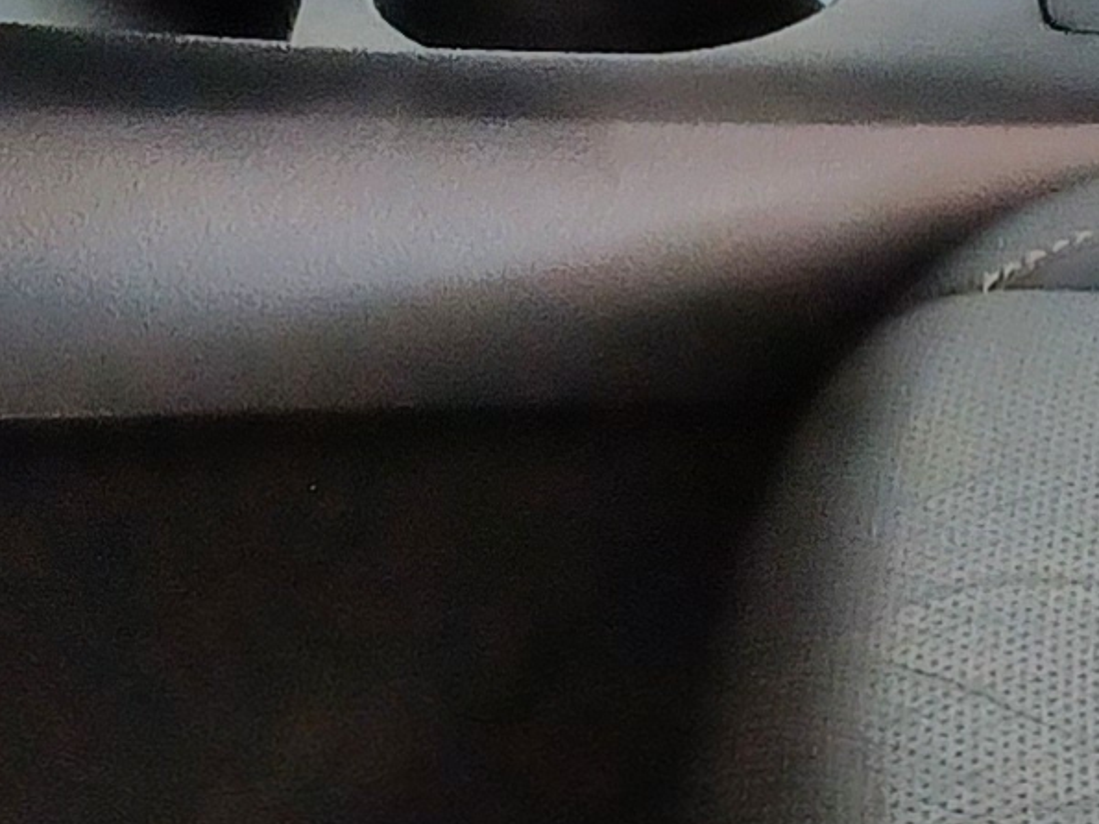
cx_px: 3042
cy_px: -673
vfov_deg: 8.5
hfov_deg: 9.7
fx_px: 5333
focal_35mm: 168
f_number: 1.8
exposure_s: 1/60
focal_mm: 4.6
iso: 320
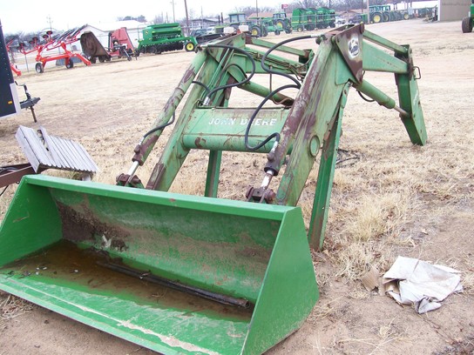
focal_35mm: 36
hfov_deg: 51.4
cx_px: 237
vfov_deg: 39.7
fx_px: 493
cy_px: 178
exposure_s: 1/105
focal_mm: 6
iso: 80
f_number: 2.7
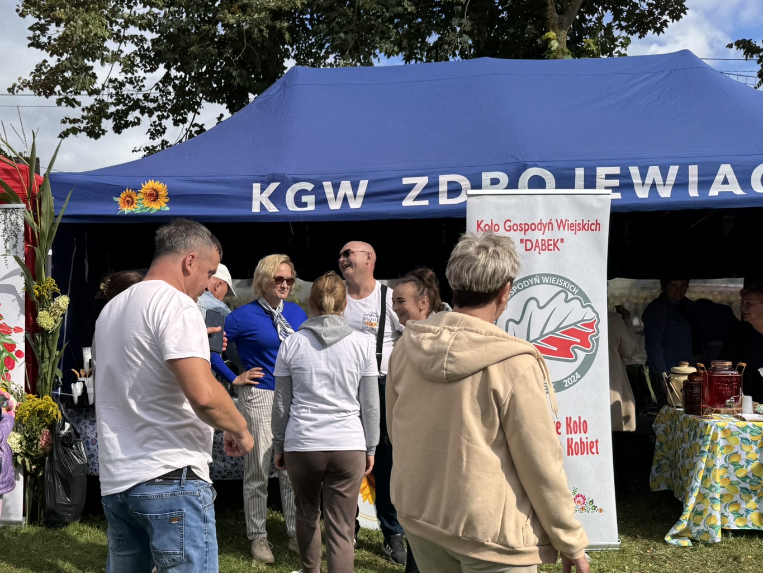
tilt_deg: -3.4
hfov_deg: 50.4
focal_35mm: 36
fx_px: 794
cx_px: 252
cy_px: 341
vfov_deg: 39.5
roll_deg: +1.6
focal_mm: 6.76
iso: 80
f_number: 1.78
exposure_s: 1/3413
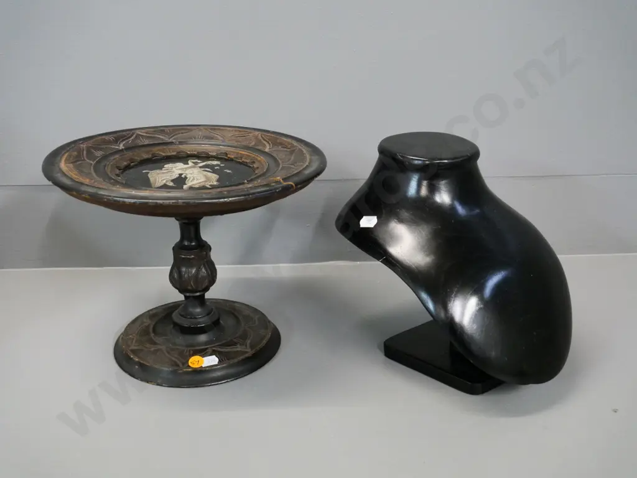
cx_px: 318
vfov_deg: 36.0
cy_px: 239
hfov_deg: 46.8
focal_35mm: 40
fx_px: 736
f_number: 5.6
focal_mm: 20
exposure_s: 1/60
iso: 3200
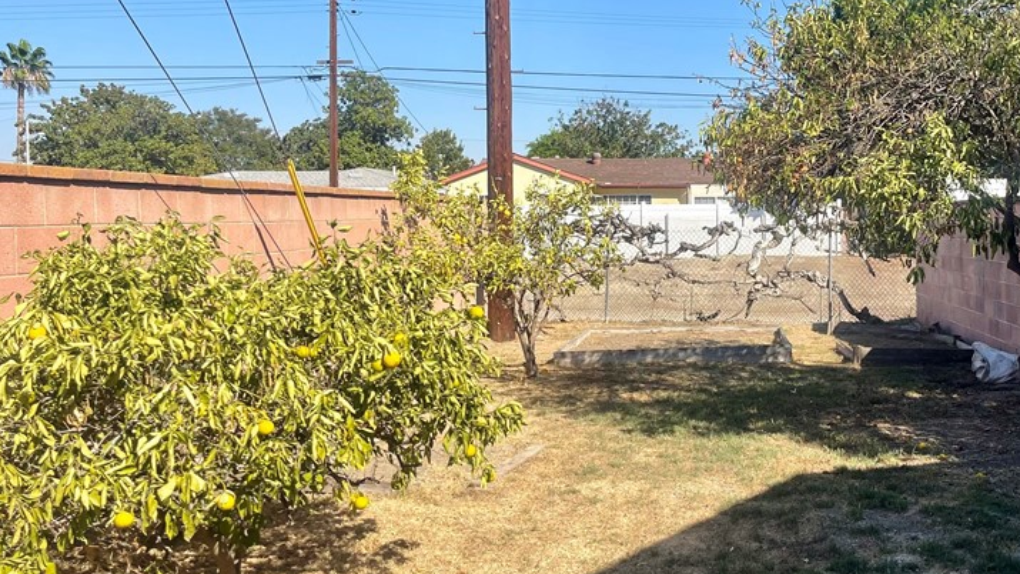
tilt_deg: -2.1
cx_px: 696
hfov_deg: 50.5
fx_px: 1055
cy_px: 271
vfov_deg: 30.4
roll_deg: +0.8
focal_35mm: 39
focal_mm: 5.1
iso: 32
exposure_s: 1/2660
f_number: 1.6
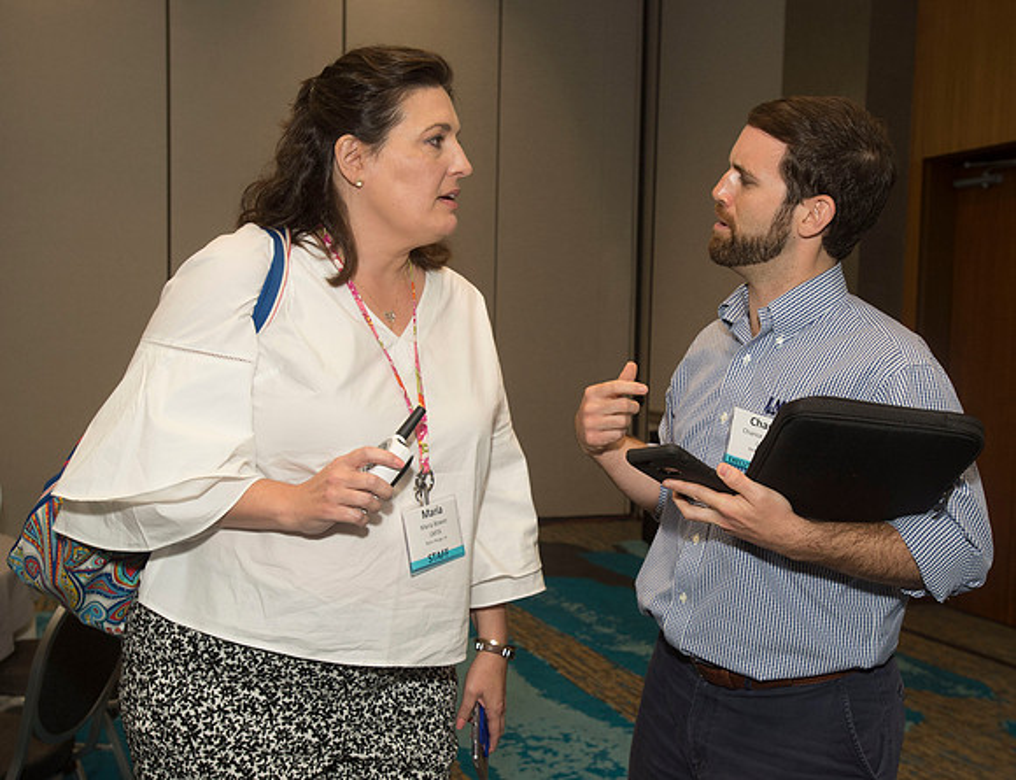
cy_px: 428
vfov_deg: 34.3
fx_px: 1261
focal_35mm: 43
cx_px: 584
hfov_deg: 43.8
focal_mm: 35
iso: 1250
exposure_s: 1/250
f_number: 5.6
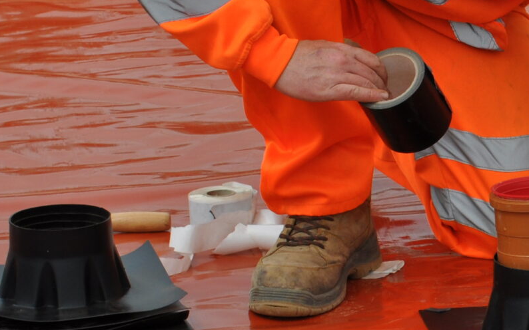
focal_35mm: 271
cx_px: 579
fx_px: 3901
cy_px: 295
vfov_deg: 4.8
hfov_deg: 7.7
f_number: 10
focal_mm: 55
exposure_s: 1/400
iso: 200
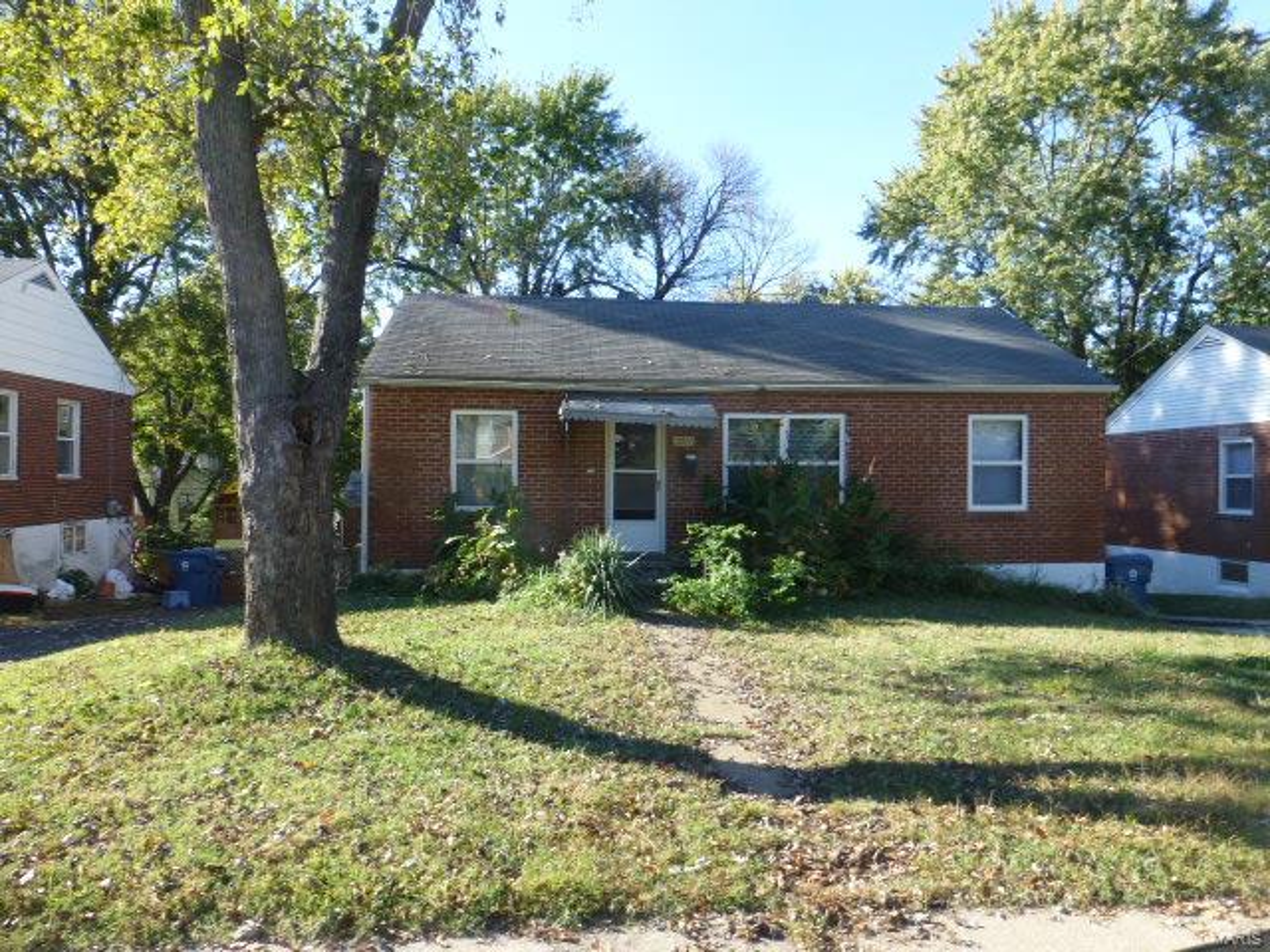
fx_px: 881
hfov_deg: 71.6
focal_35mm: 24
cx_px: 635
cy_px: 476
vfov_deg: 56.8
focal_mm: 4.3
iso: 100
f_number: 4
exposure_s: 1/200
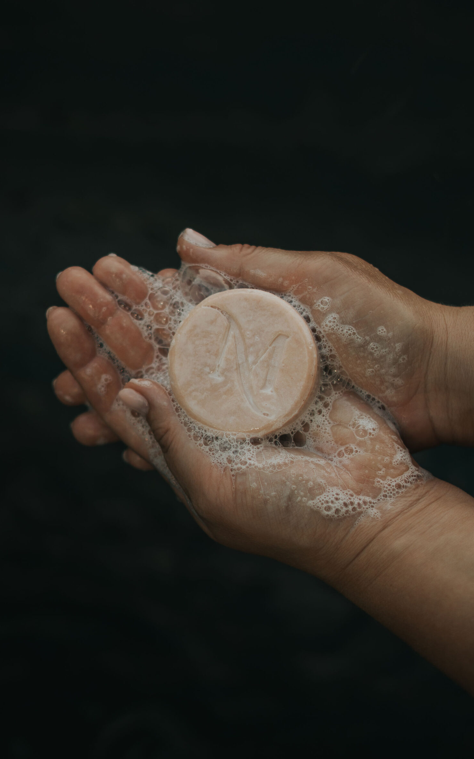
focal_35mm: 83
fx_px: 1715
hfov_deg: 15.7
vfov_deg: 24.9
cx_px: 230
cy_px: 411
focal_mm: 50
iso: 125
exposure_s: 1/4000
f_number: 1.8
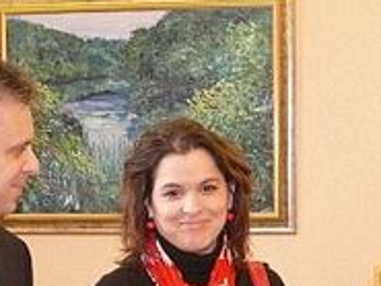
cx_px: 119
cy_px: 226
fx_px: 1189
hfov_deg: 18.1
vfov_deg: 13.7
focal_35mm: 108
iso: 400
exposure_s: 1/30
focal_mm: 9
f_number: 2.8
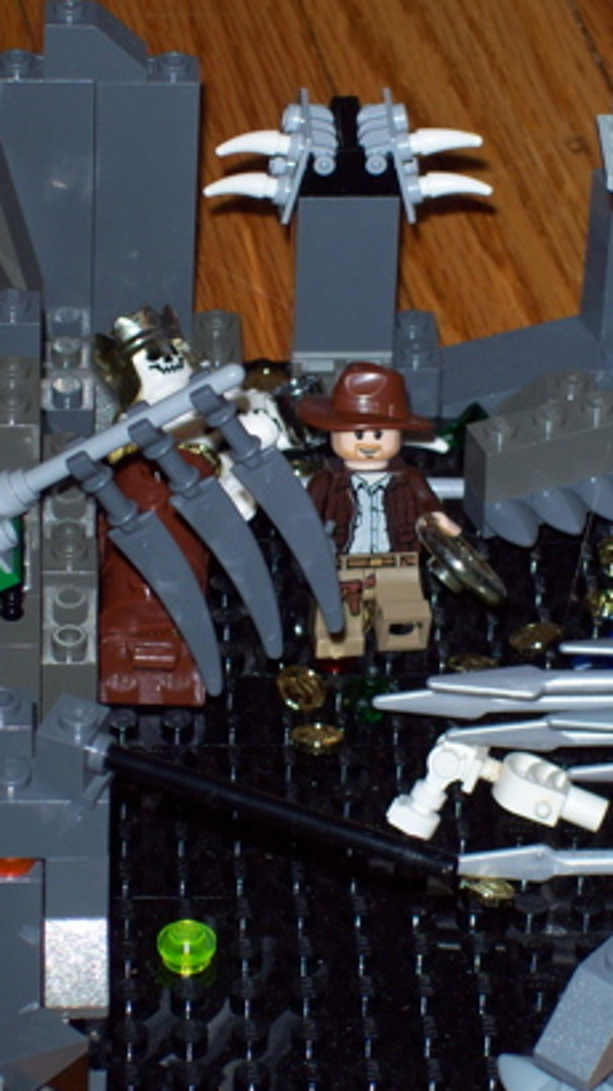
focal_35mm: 158
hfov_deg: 7.7
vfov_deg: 13.6
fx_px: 4567
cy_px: 547
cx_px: 409
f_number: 4.8
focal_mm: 18
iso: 80
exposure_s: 1/128
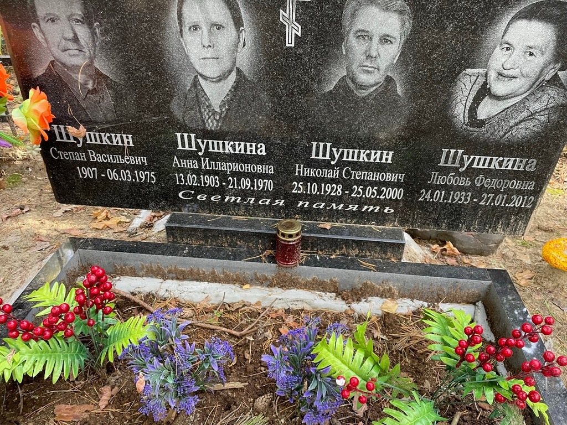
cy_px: 212
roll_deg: -1.0
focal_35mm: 26
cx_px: 284
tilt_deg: -32.5
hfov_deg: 67.3
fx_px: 426
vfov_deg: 53.1
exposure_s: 1/60
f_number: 1.6
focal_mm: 4.2
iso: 200
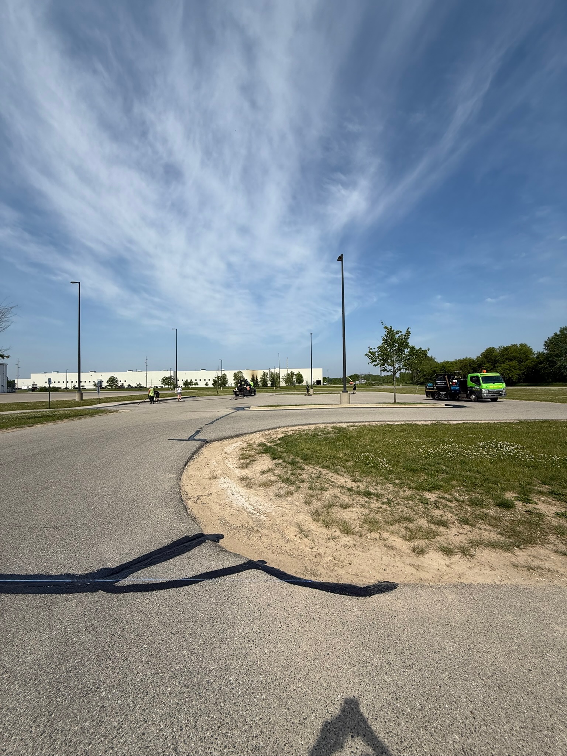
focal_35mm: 14
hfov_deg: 85.7
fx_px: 306
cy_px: 378
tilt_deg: +1.3
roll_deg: -0.7
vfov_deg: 102.1
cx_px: 284
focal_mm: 2.22
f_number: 2.2
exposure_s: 1/4149
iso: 50
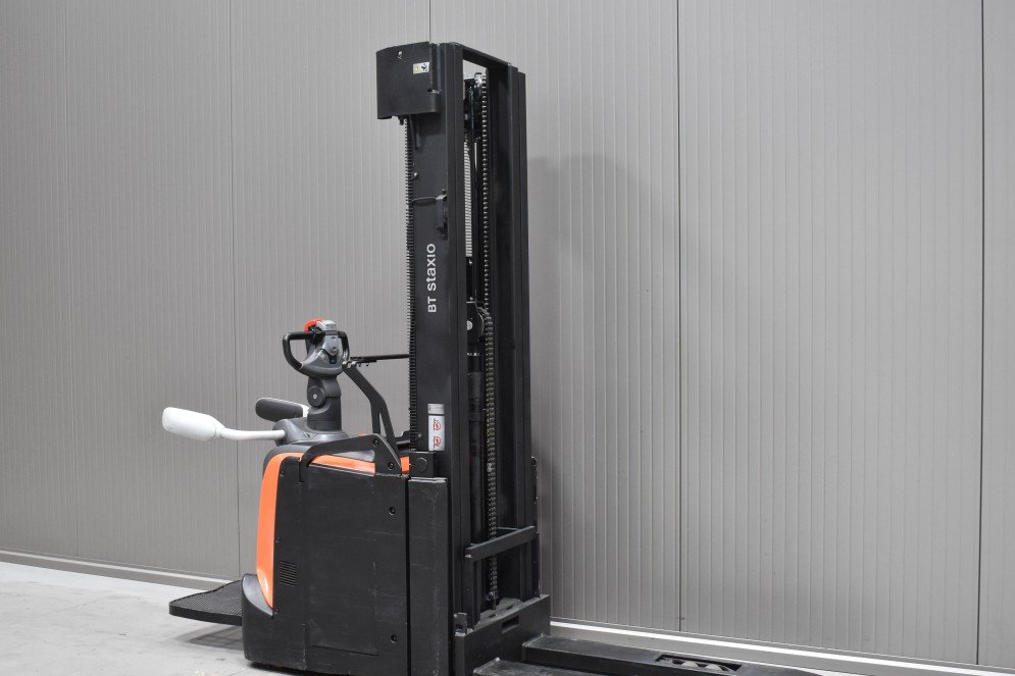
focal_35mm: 42
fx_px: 1173
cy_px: 391
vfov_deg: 32.1
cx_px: 473
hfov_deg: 46.8
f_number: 5
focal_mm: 23
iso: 1250
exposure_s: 1/30
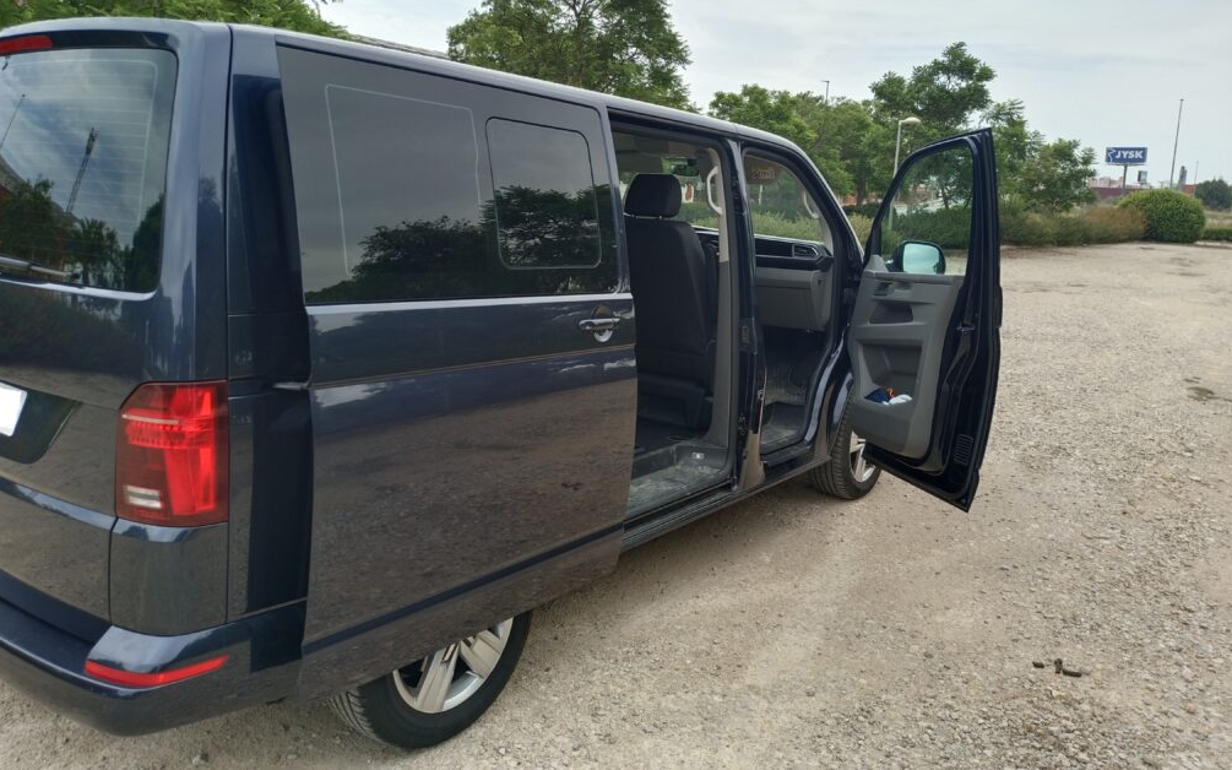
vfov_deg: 45.9
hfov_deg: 68.4
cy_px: 326
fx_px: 907
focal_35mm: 27
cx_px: 610
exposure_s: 1/230
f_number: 1.79
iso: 100
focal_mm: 4.71
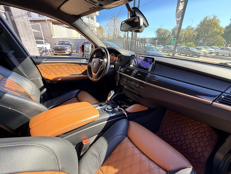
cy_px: 92
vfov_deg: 81.7
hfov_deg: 98.1
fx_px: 100
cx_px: 119
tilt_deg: -24.2
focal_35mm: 15
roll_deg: -1.7
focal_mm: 2.22
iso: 64
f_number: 2.2
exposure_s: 1/135
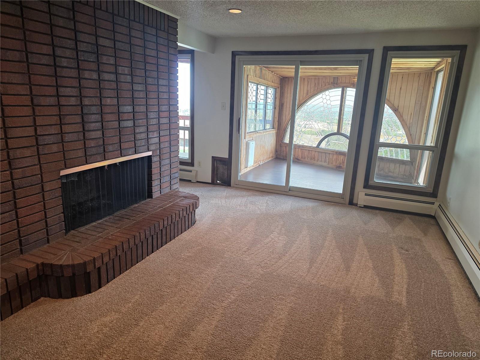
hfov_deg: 73.9
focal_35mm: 23
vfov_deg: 58.9
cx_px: 240
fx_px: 319
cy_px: 180
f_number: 1.7
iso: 160
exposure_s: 1/120
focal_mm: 6.3
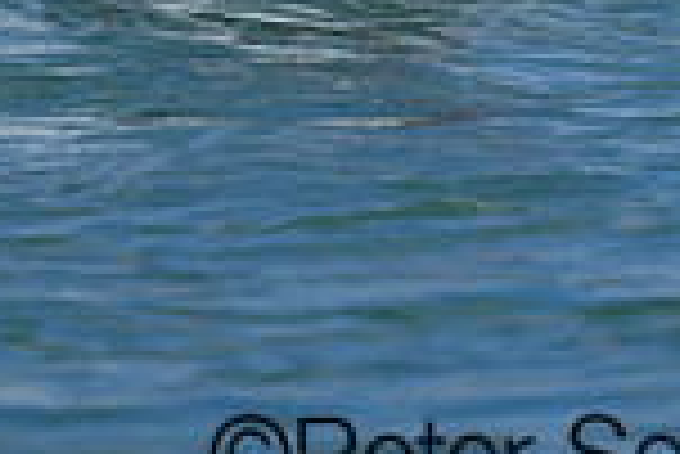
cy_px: -604
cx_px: 491
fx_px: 79975
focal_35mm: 4230
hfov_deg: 0.5
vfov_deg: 0.3
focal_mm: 800
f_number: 6.3
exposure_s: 1/2000
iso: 180
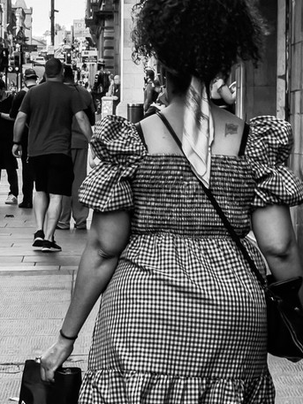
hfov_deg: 10.6
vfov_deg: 14.1
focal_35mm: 140
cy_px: 286
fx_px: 1633
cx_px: 182
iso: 64
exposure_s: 1/120
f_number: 2.2
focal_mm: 7.5
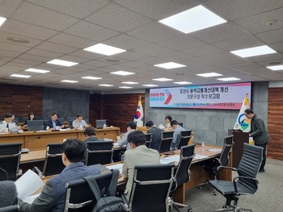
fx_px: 213
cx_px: 142
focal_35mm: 26
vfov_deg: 53.1
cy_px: 106
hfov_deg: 67.3
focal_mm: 5.4
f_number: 1.8
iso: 100
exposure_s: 1/120
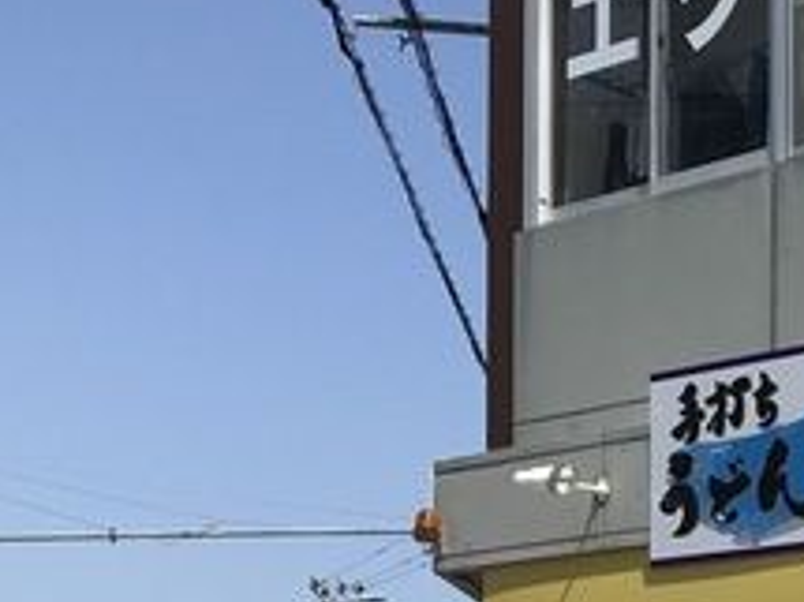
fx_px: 2461
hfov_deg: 16.9
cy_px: 881
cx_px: 1187
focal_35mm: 106
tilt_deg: +3.2
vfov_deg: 13.2
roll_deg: +0.7
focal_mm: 3.99
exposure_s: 1/4000
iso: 20
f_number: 1.8
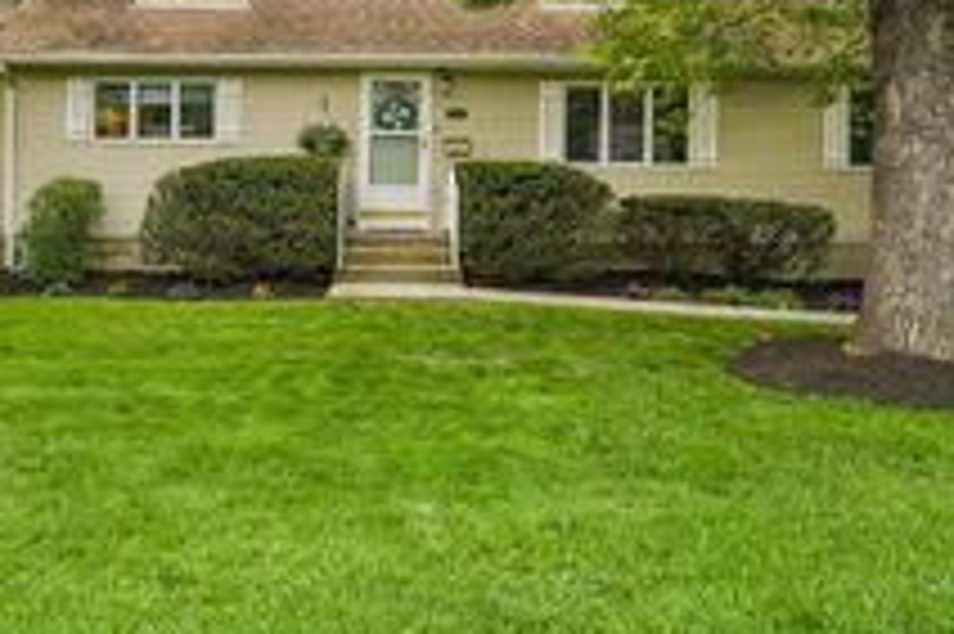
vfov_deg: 39.1
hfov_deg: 55.7
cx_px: 297
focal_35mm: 33
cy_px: 178
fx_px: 874
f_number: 8
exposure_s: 1/125
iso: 400
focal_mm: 14
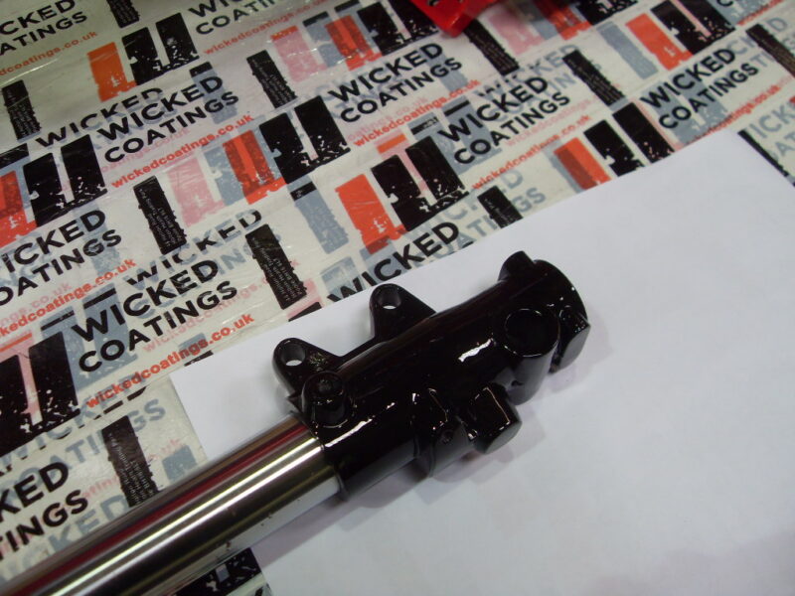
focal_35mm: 35
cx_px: 398
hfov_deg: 52.6
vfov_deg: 40.7
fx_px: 804
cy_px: 298
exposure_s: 1/45
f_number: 2.8
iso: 120
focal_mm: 6.3
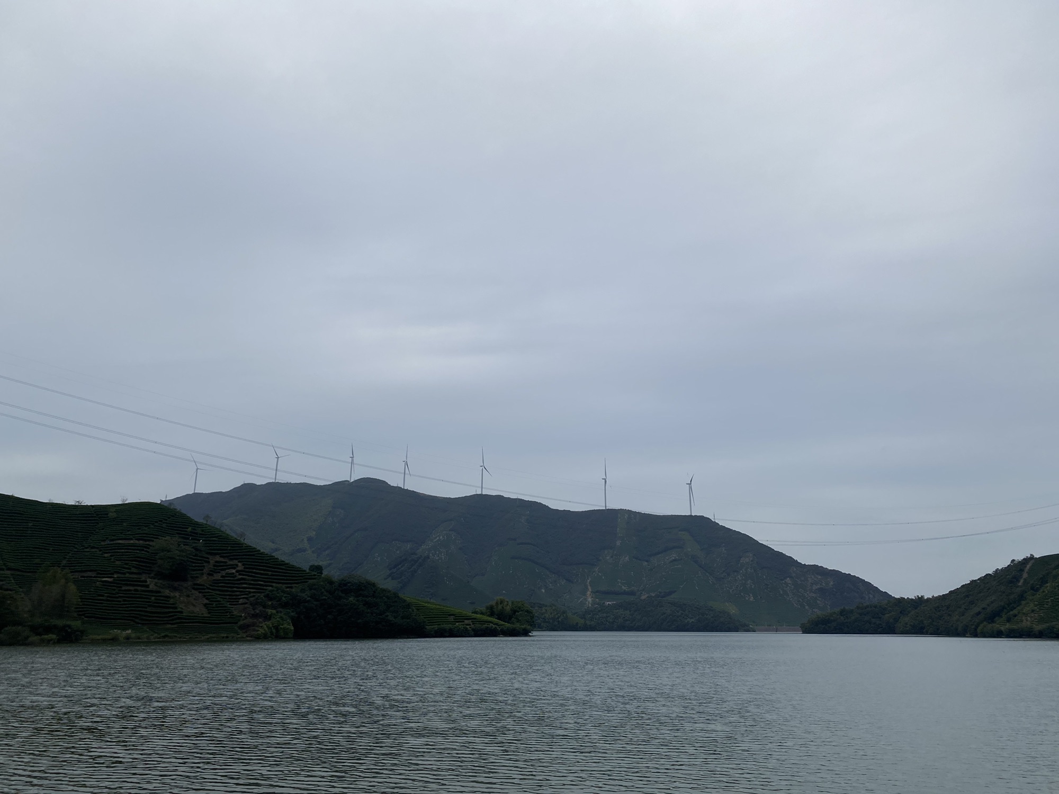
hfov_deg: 67.3
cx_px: 530
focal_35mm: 26
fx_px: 795
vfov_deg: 53.1
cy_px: 397
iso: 32
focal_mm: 4.25
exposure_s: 1/2315
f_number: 1.8
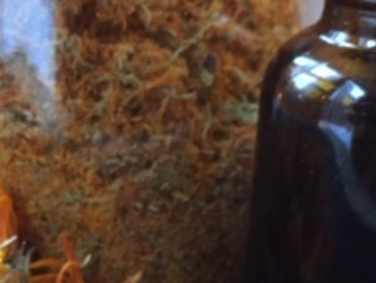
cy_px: 195
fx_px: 892
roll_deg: +3.1
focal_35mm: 82
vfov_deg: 18.0
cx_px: 67
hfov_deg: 23.4
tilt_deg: -28.1
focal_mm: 4.15
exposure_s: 1/15
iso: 250
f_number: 2.2
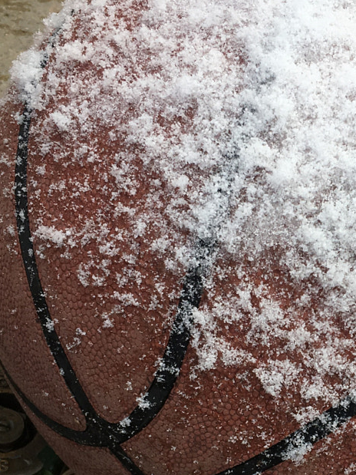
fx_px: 1029
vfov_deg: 25.7
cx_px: 354
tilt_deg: -53.9
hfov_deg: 19.1
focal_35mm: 75
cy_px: 361
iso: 25
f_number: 2.2
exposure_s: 1/356
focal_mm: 4.15
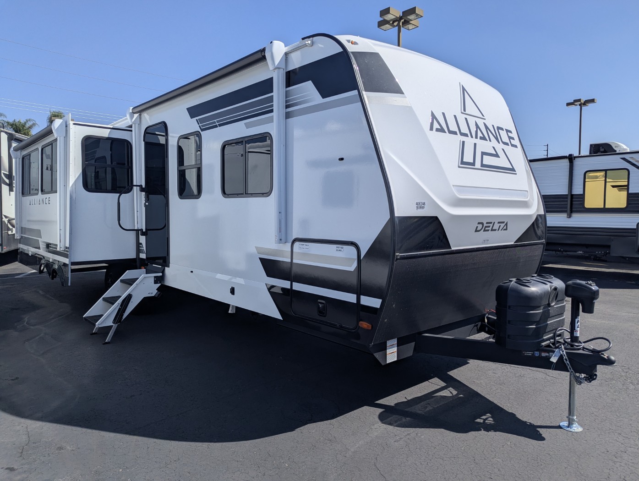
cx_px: 320
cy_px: 240
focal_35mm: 24
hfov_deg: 71.5
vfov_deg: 56.9
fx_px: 444
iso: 49
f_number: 1.85
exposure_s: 1/4049
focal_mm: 6.81
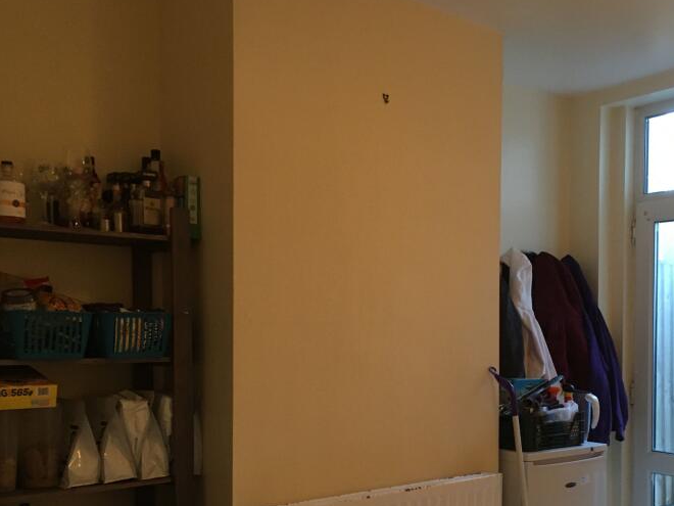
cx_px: 456
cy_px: 363
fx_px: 876
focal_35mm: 45
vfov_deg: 31.7
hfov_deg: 41.5
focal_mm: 4.15
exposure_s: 1/33
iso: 200
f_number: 2.2
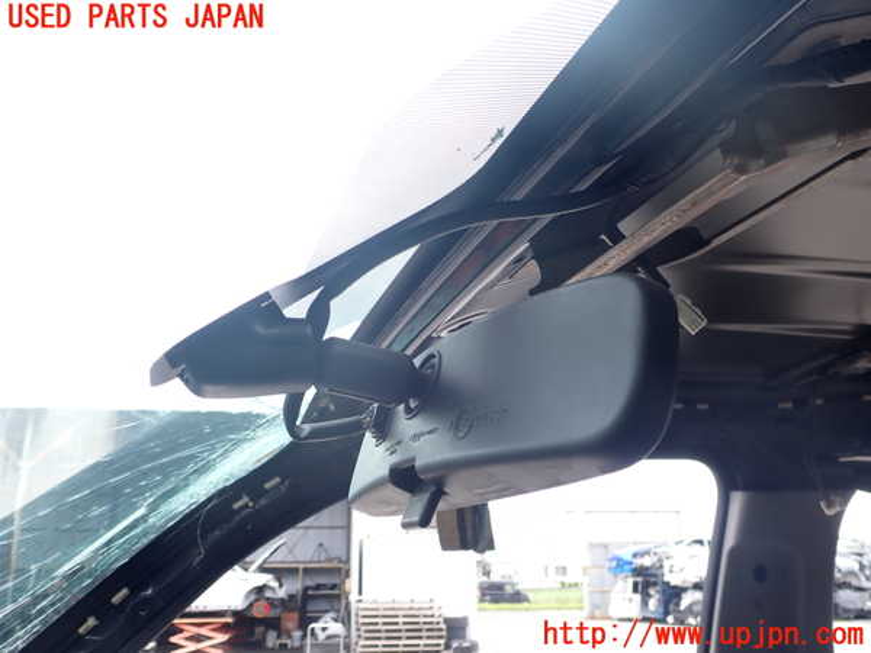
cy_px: 326
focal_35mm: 30
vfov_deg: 46.8
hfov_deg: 60.0
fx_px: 755
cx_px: 436
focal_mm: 5.4
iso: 100
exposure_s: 1/160
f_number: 3.2
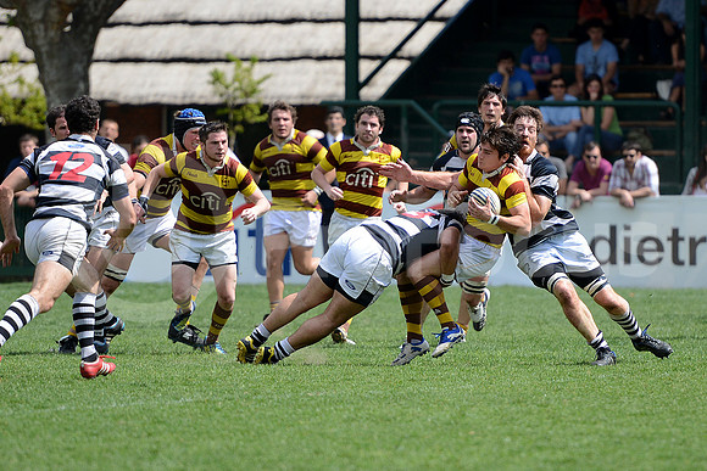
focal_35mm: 195
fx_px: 3830
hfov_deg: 10.5
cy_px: 236
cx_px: 354
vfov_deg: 7.0
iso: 320
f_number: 2.8
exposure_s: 1/2000
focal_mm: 195
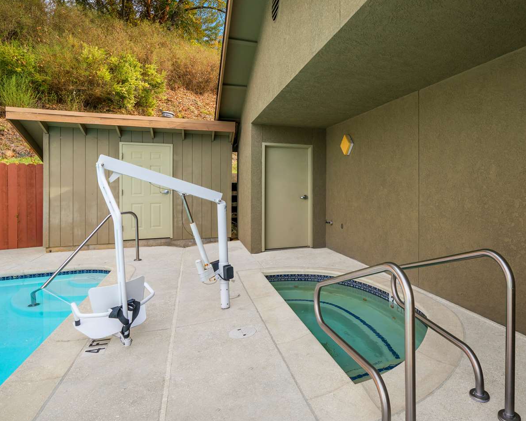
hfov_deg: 81.9
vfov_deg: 70.8
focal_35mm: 19
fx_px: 296
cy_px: 212
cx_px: 325
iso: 200
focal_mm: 16
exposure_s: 1/80
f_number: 8
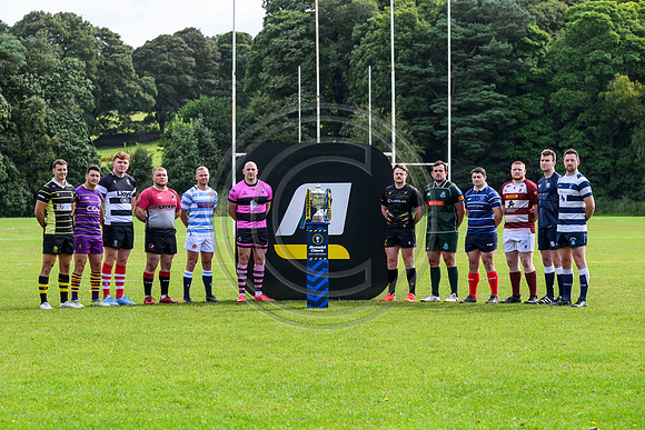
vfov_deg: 9.5
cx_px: 322
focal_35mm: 145
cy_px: 215
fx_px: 2598
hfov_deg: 14.2
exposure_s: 1/250
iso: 200
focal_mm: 145
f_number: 7.1
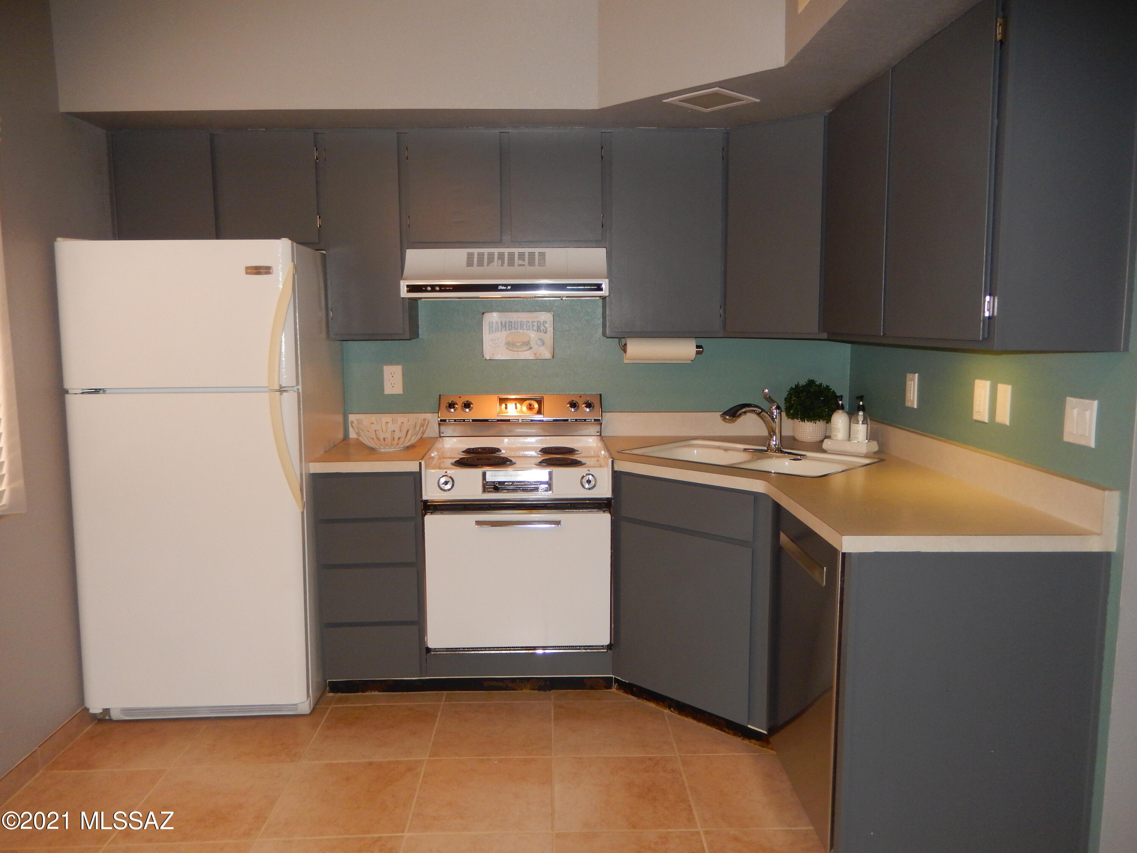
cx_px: 568
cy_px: 426
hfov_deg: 69.4
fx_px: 821
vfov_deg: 54.9
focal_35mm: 25
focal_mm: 4.5
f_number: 3.4
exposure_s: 1/30
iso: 200
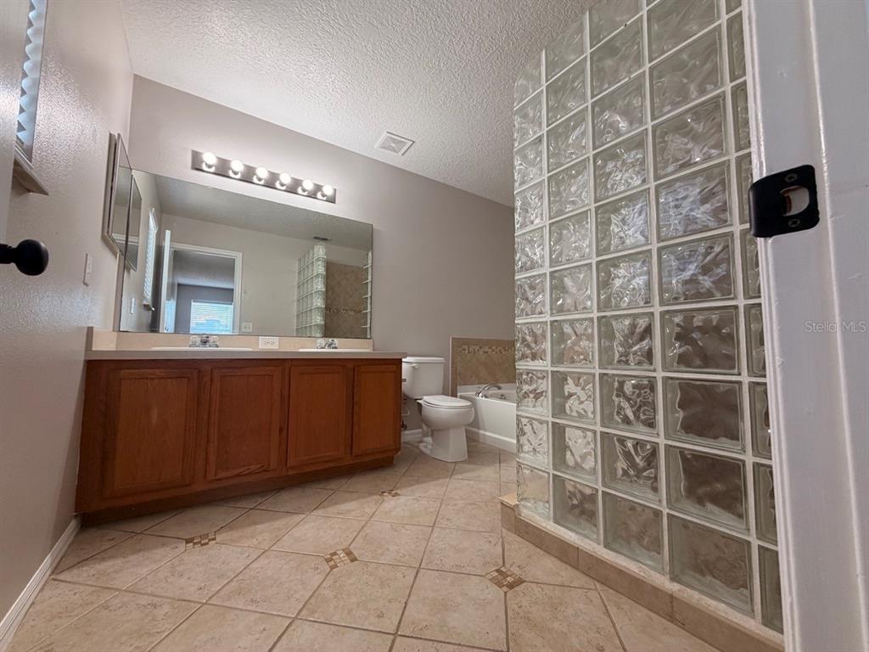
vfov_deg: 85.7
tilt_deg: +3.8
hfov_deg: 102.1
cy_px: 326
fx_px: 351
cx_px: 434
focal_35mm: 14
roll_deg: +0.1
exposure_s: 1/120
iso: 125
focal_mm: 2.22
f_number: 2.2
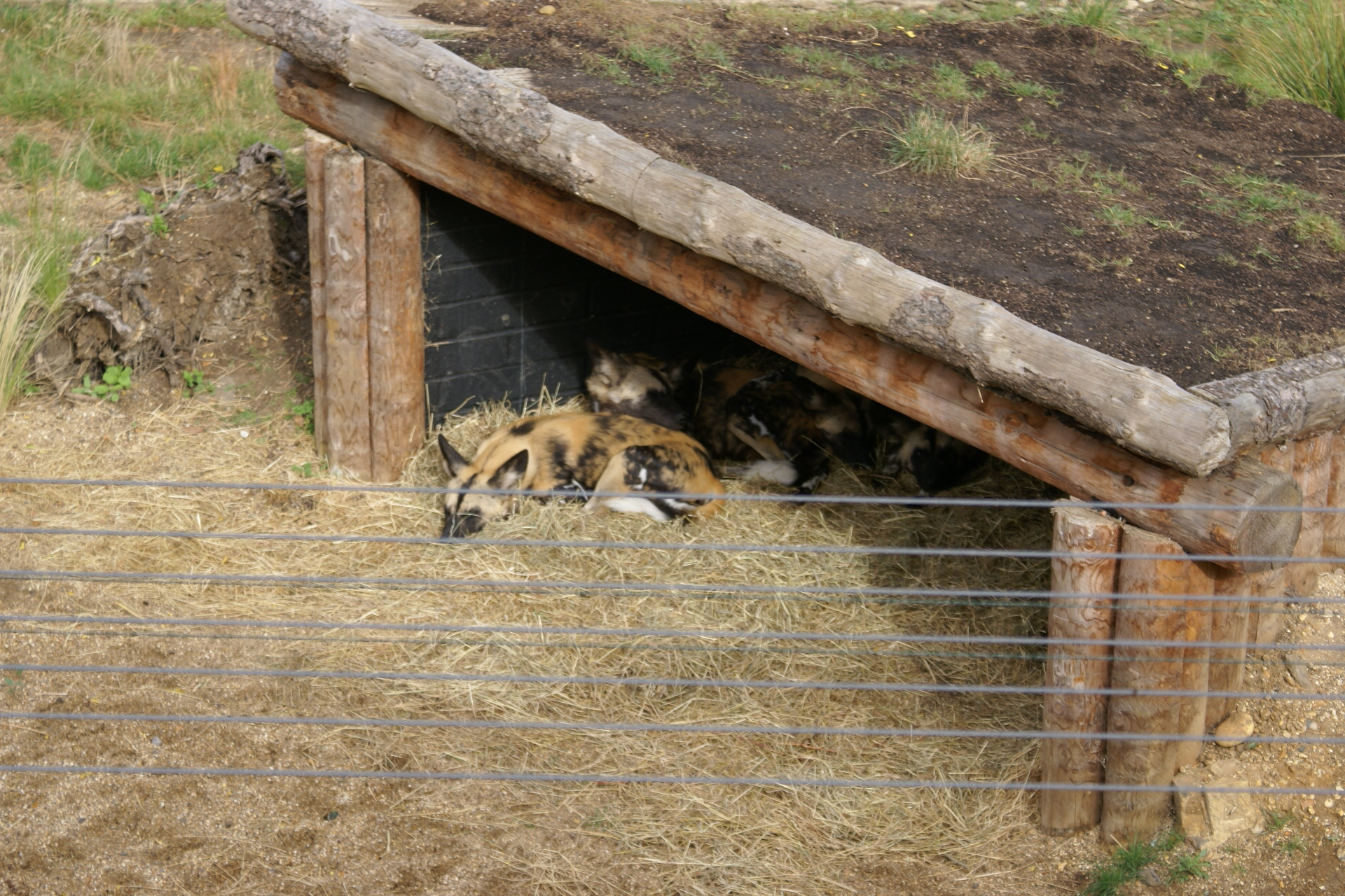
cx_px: 672
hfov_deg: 19.5
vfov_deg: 13.0
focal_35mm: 105
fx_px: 3923
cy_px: 448
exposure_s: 1/125
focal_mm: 70
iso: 100
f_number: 5.6
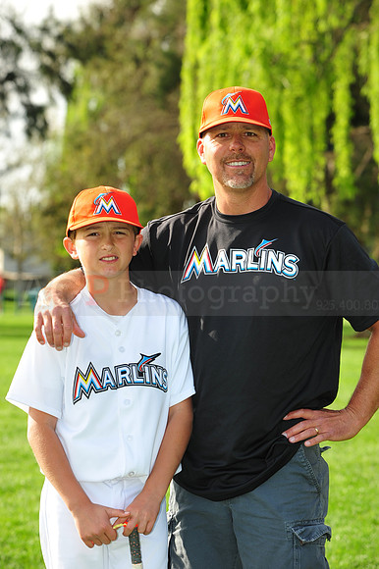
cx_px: 190
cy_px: 284
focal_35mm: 120
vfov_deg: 17.1
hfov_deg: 11.4
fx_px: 1897
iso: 200
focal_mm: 120
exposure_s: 1/250
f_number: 7.1
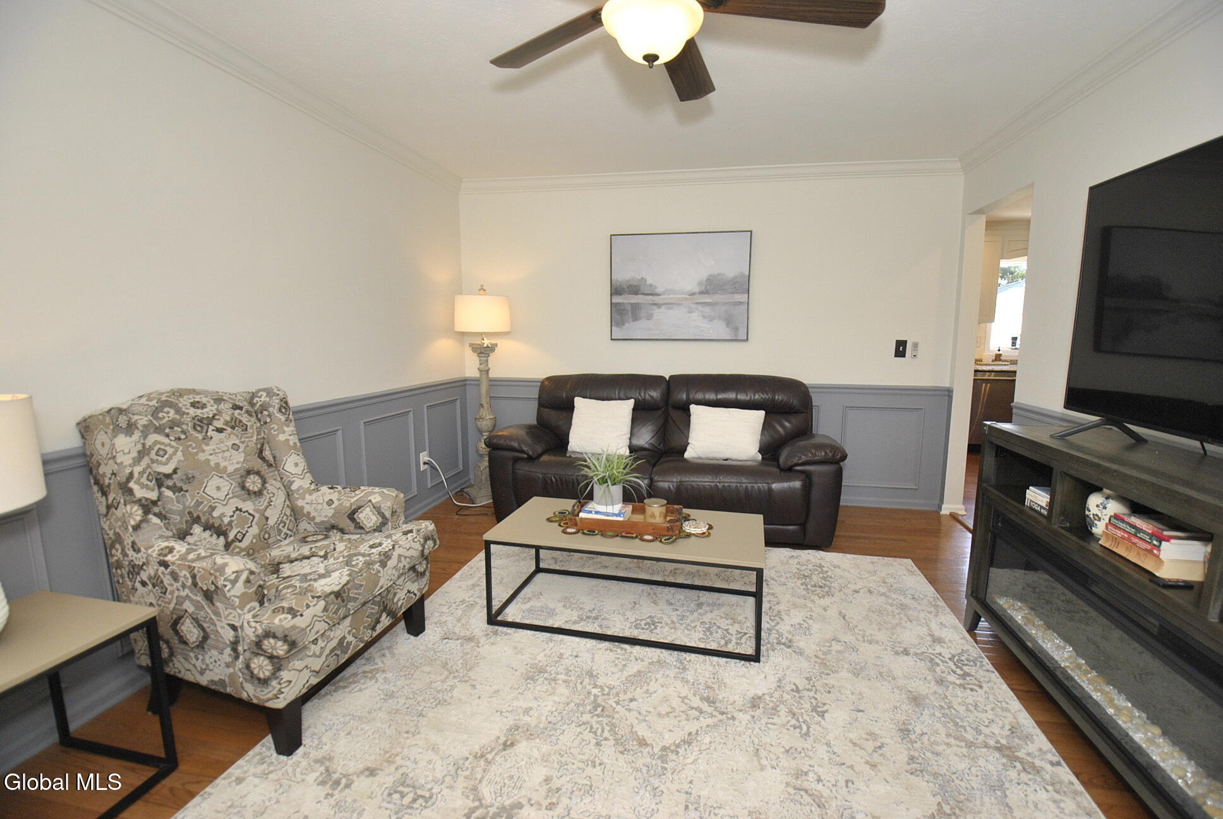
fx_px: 510
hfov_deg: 100.3
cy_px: 410
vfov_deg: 77.5
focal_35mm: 15
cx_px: 612
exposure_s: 1/100
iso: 400
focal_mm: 10
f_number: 3.5
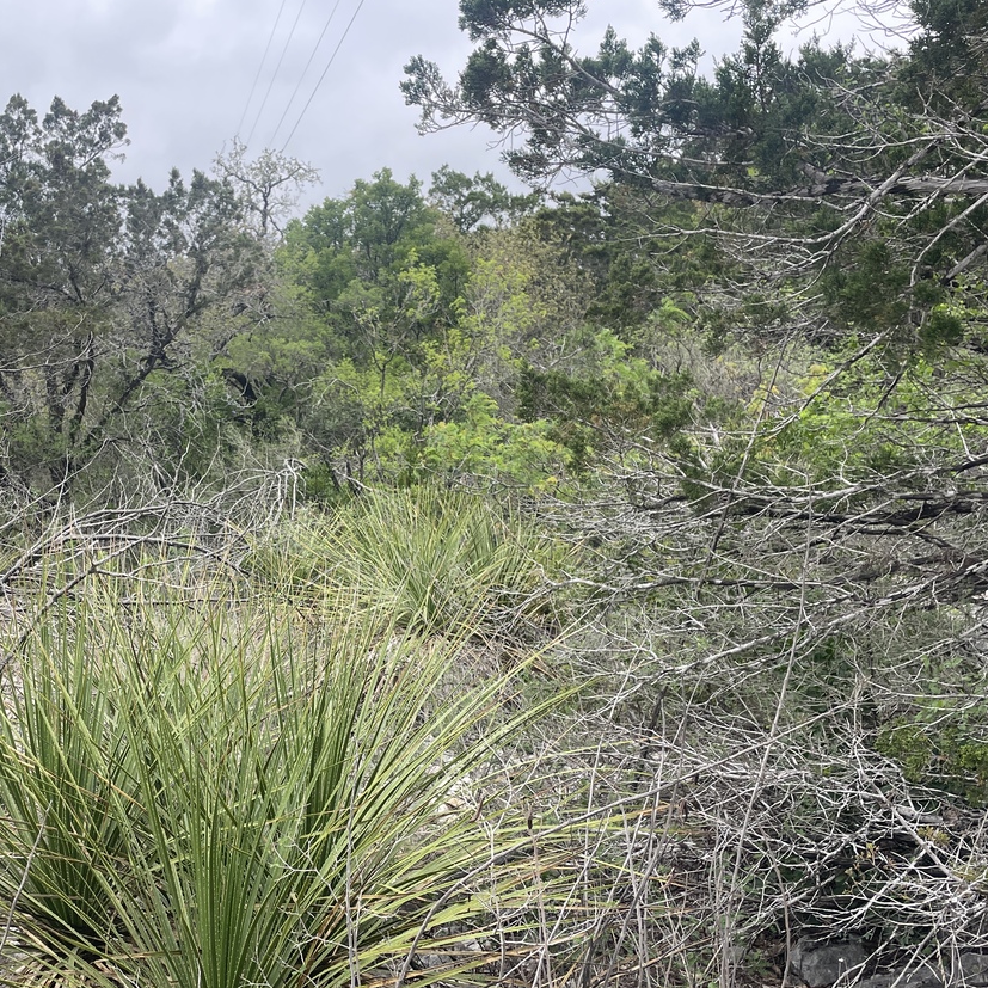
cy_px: 593
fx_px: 1292
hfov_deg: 41.1
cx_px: 299
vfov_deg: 41.7
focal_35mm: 40
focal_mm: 4.2
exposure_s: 1/629
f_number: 1.6
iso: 32
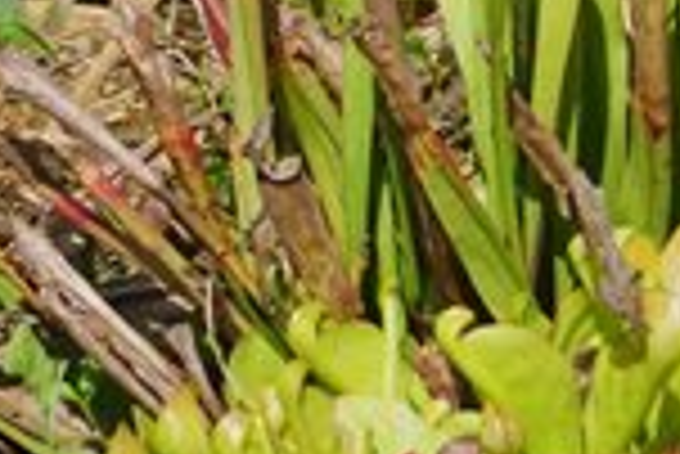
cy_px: -560
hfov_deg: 7.9
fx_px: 4594
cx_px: 1567
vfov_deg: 5.5
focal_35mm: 243
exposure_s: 1/320
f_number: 7.1
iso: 200
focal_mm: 30.63
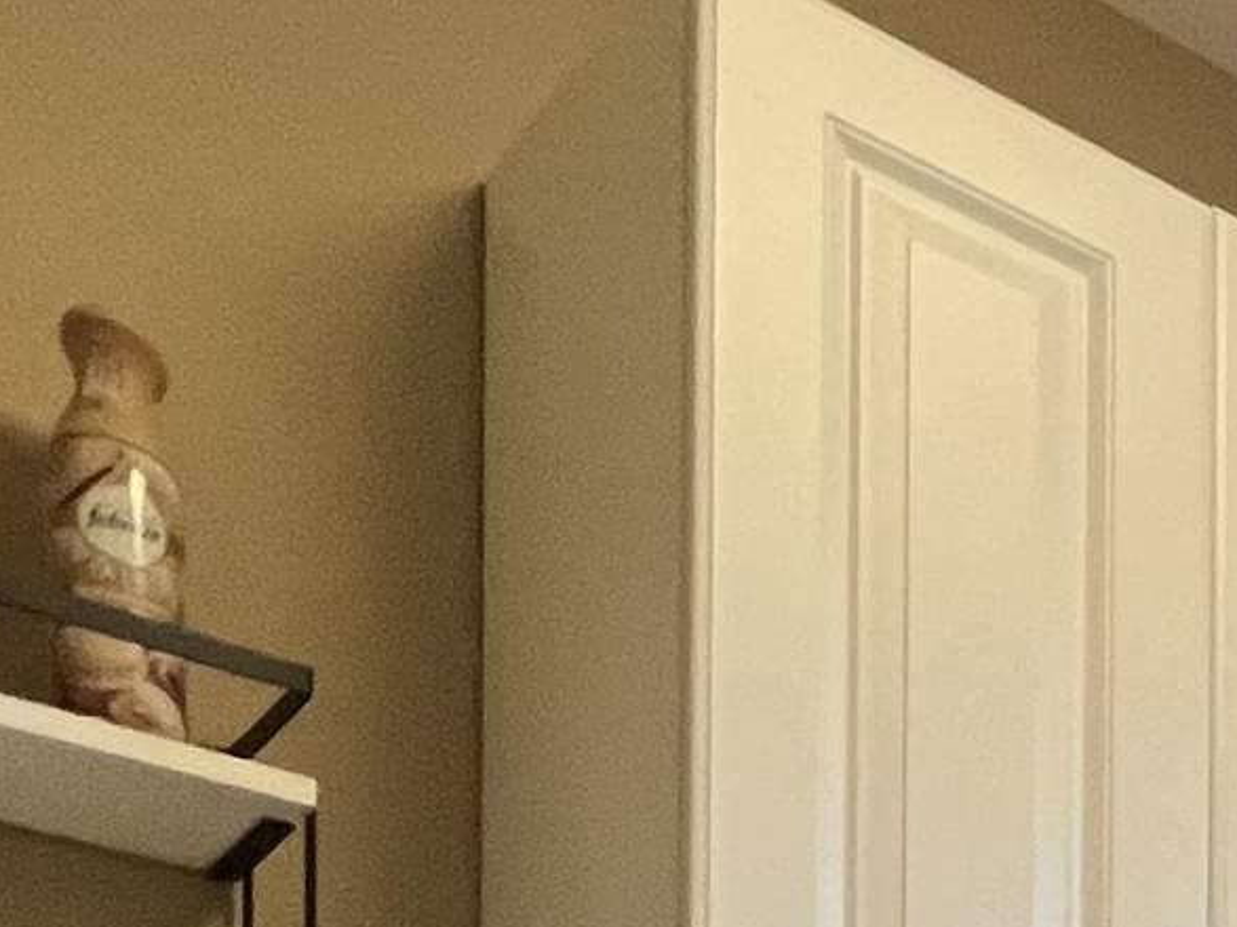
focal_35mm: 68
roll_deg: +0.4
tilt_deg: -1.1
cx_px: 2173
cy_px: 1886
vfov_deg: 16.3
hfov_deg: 20.7
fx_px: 2429
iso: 160
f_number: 1.8
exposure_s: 1/60
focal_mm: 1.57
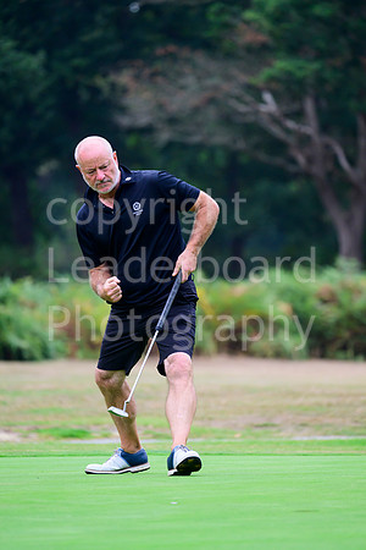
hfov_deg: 4.4
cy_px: 275
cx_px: 183
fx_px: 4727
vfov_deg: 6.6
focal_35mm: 310
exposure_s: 1/1000
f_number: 5.3
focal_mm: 310
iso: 2000
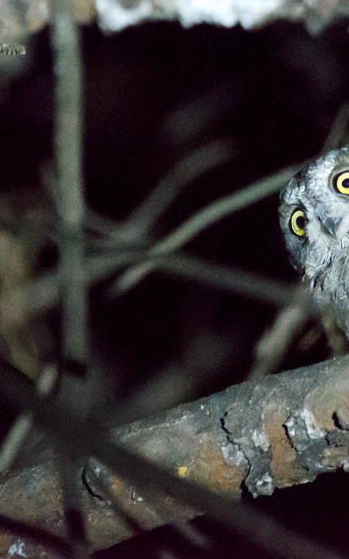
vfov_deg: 1.4
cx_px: 393
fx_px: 22924
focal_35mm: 1507
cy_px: 272
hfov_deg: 0.9
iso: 25600
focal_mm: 600
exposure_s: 1/320
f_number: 7.1
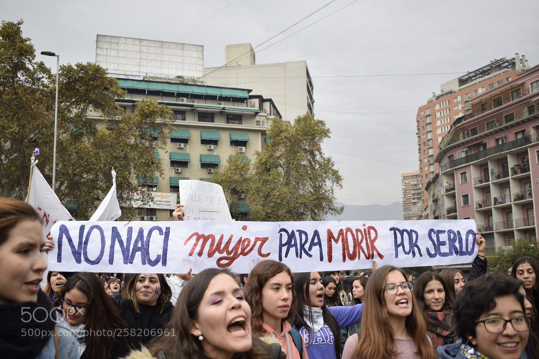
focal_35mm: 38
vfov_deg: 35.5
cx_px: 270
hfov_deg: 51.3
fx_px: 561
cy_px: 180
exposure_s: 1/500
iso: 200
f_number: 4
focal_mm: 25
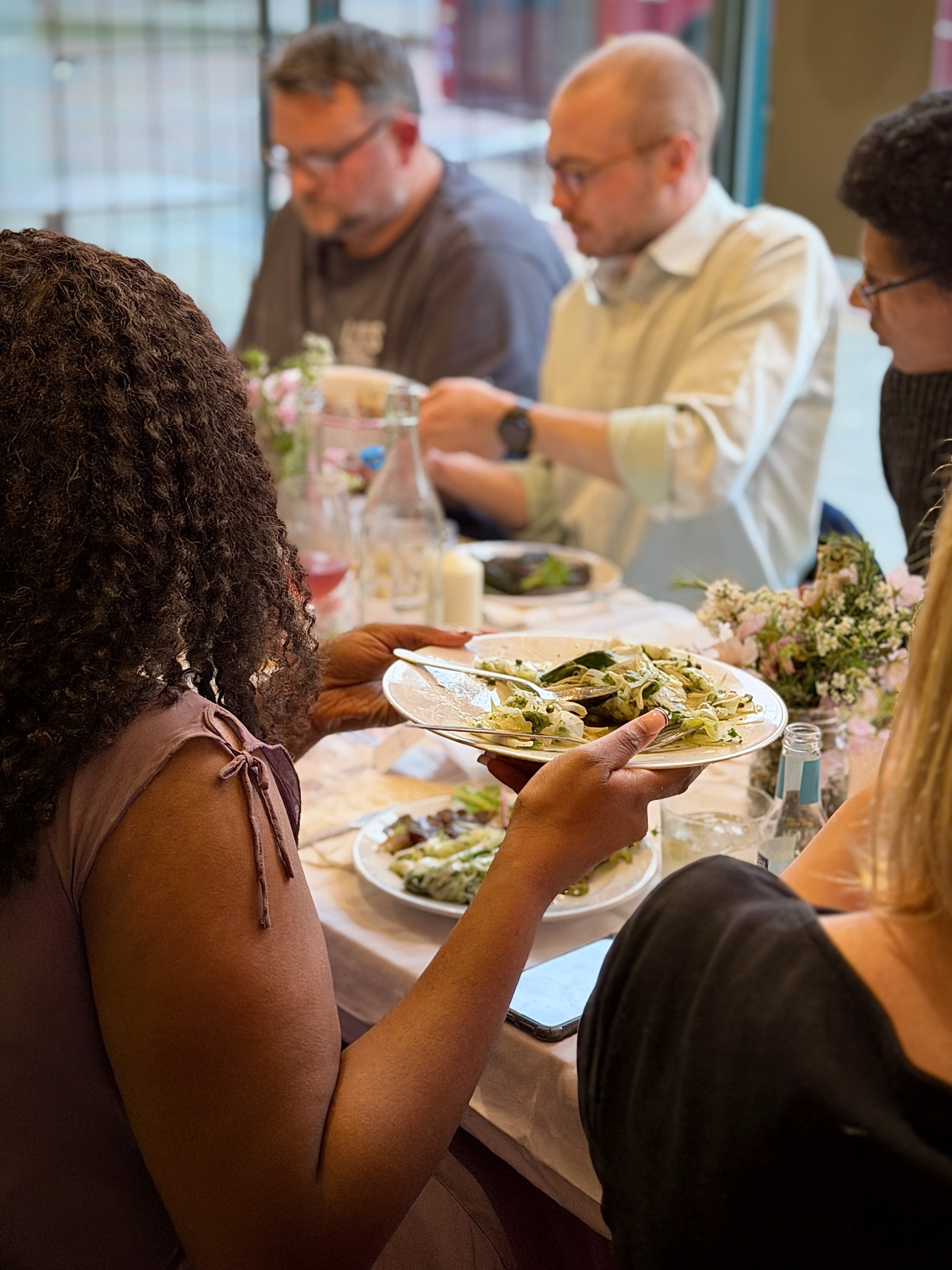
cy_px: 635
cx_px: 476
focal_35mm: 48
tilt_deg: -17.7
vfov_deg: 39.7
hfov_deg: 30.3
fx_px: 1760
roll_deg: -2.2
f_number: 1.78
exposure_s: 1/50
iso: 250
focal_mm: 6.76
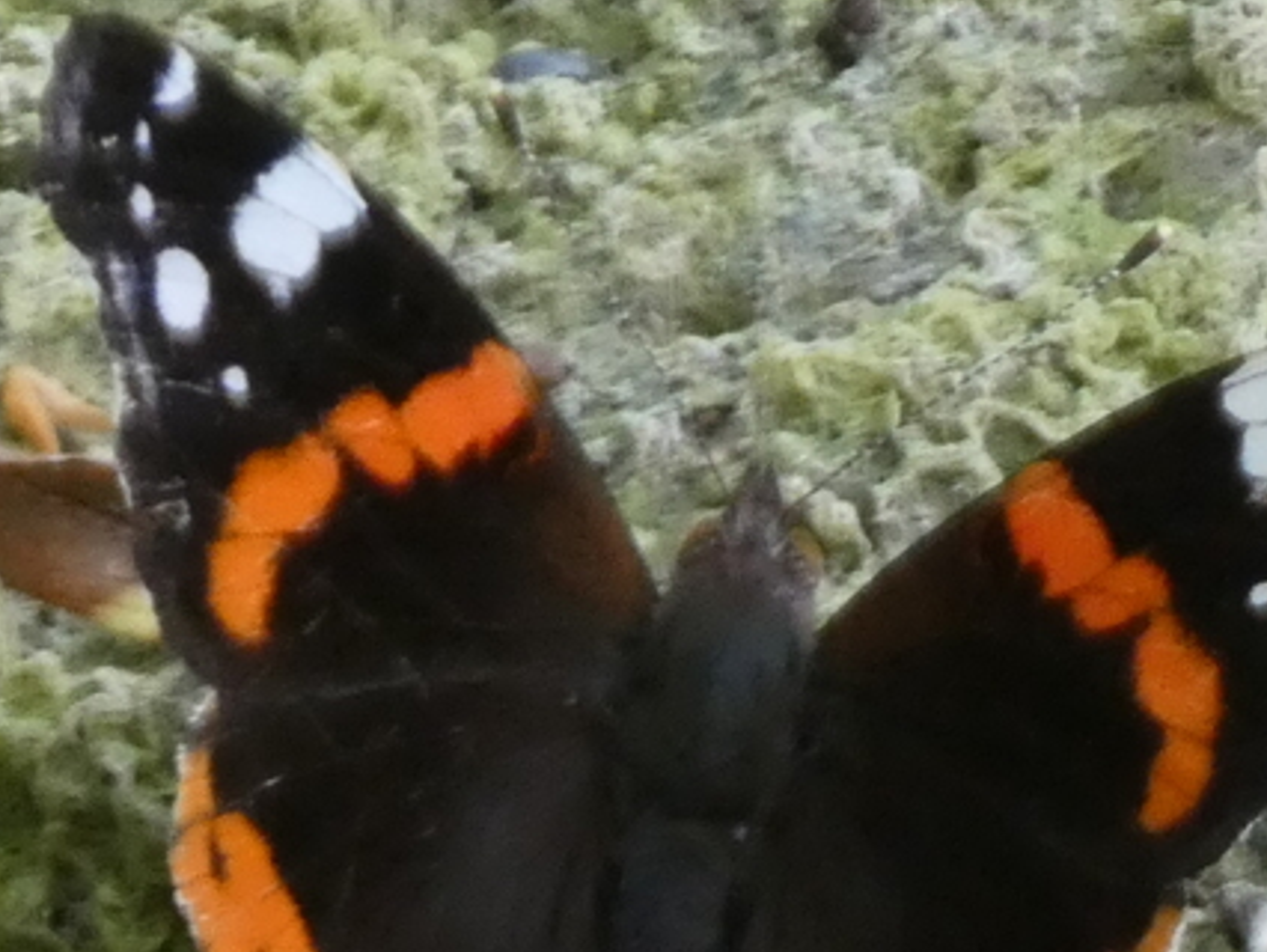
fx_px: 58669
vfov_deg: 0.9
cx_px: 784
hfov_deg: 1.2
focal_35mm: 1602
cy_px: 643
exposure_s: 1/100
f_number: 5.6
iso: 640
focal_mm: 143.4
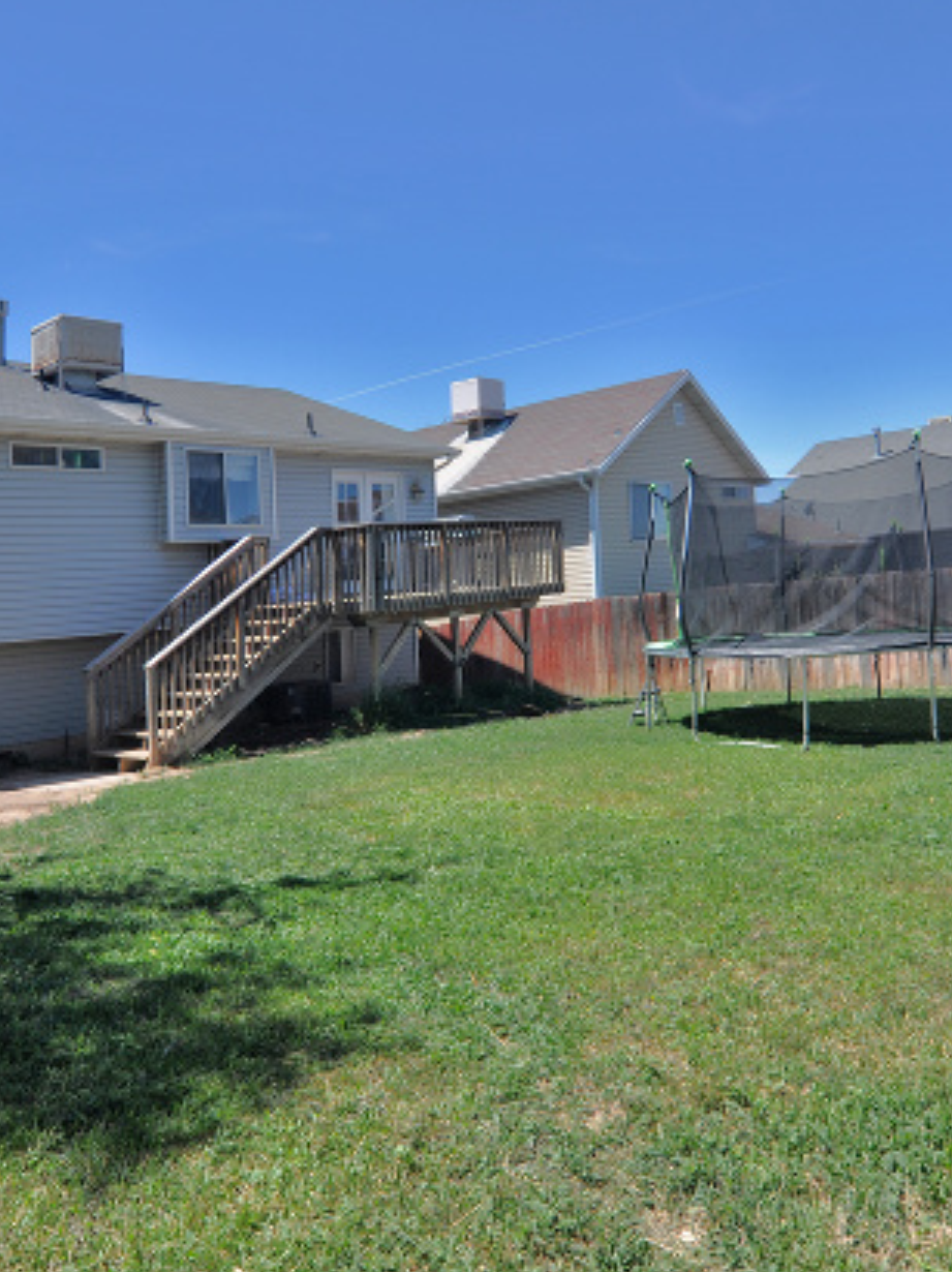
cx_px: 512
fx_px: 991
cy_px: 644
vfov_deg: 65.4
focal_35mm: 27
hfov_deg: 51.3
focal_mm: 12
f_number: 8
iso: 200
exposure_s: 1/250
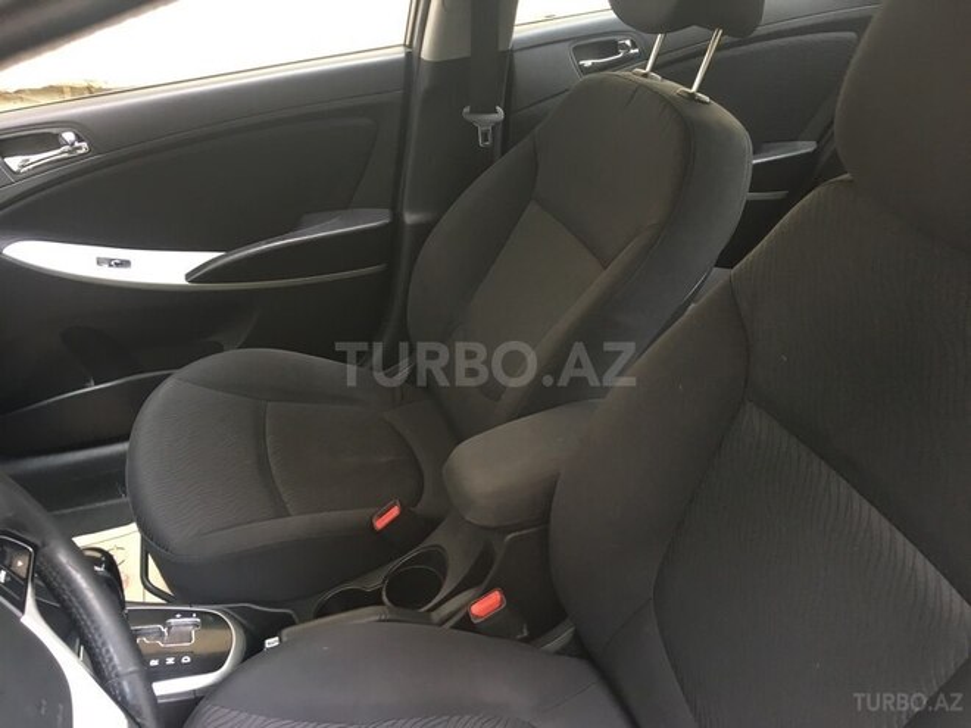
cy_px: 364
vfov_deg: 48.2
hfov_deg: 61.7
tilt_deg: -31.1
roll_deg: +0.4
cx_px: 486
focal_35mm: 29
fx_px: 813
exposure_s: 1/33
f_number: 2.2
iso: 80
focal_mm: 4.15
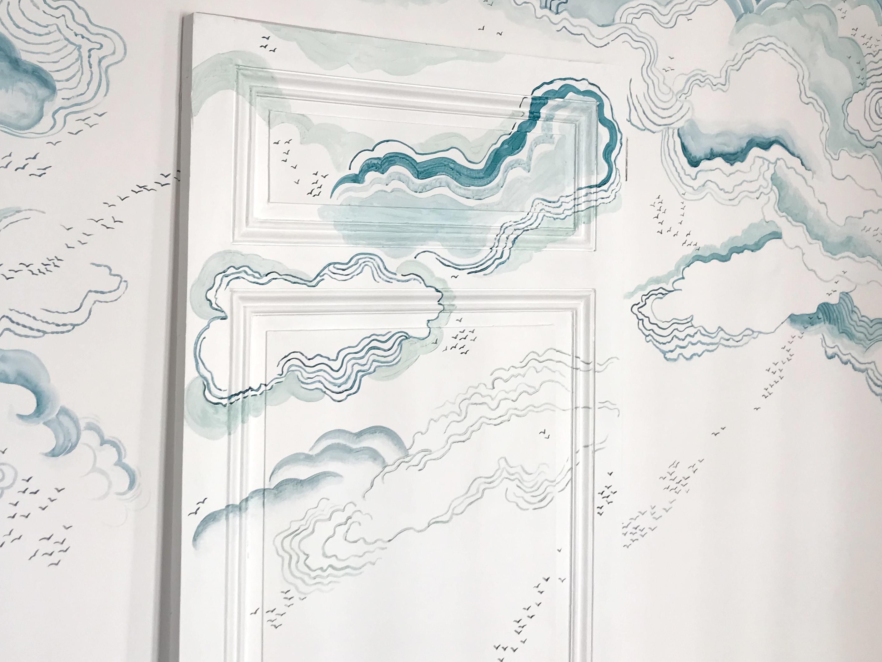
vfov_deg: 35.7
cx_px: 385
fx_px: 1019
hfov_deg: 46.7
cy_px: 244
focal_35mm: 40
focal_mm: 3.99
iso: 25
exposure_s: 1/100
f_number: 1.8
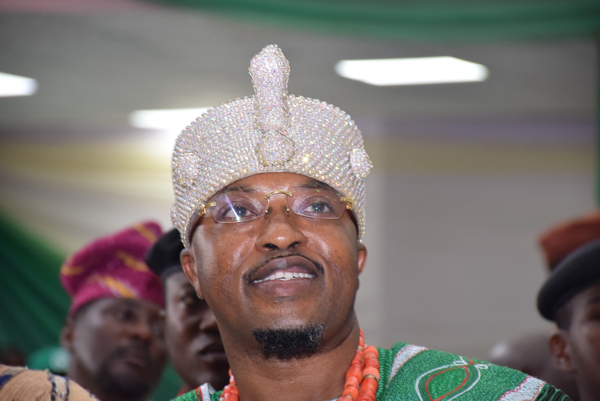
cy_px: 200
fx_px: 1301
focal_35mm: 78
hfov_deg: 26.0
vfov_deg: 17.5
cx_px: 300
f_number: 4.8
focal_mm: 52
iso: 800
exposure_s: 1/80
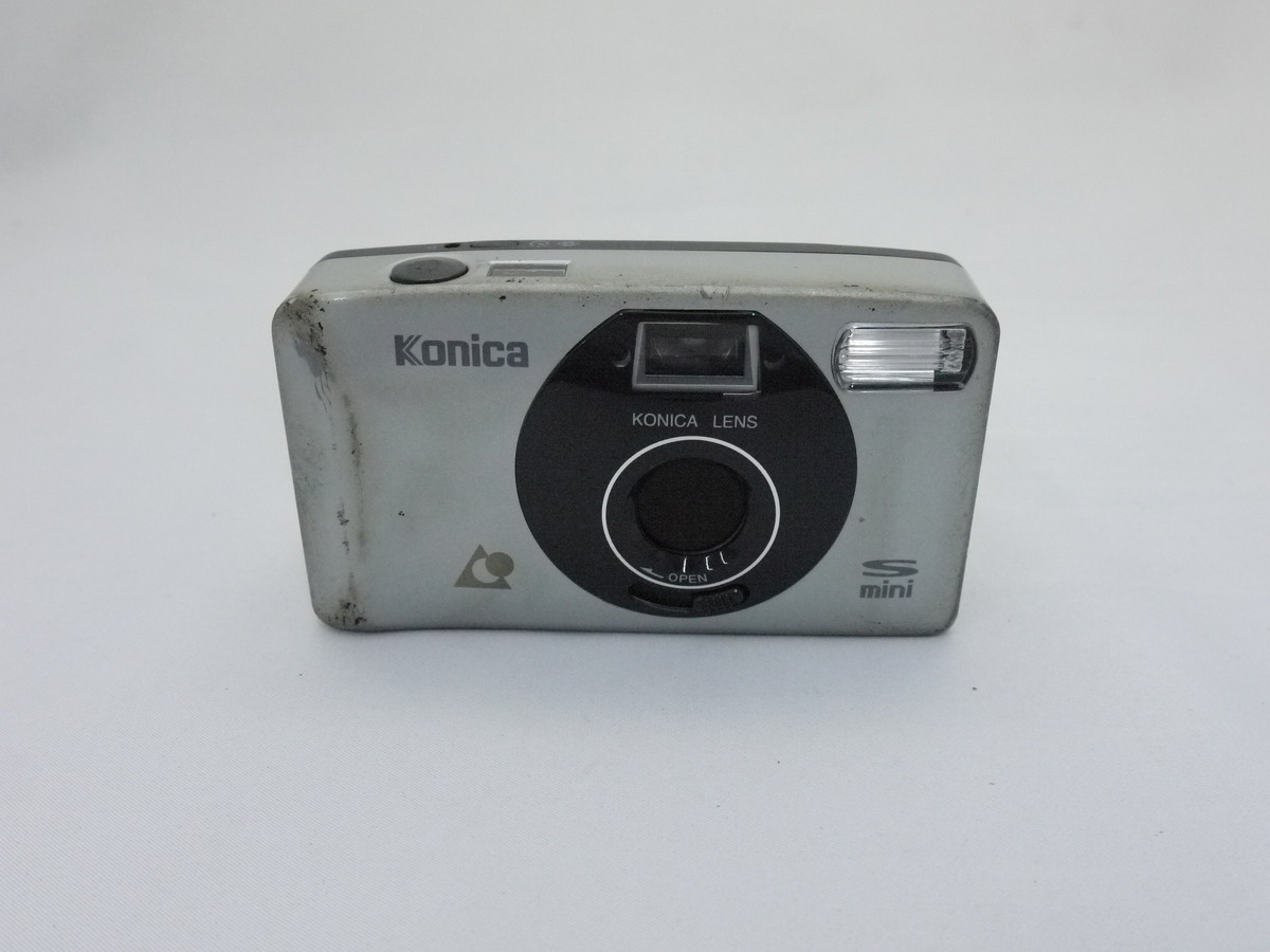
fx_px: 1247
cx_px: 635
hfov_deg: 54.0
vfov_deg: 41.8
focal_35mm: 34
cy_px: 476
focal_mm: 17
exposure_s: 1/200
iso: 1600
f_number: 8
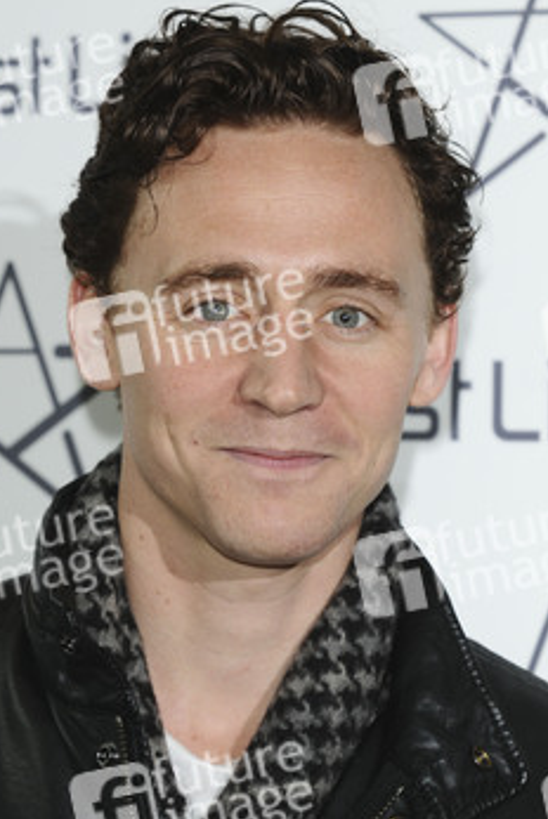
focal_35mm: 159
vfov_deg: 12.9
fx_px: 3623
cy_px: 444
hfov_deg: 8.6
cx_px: 261
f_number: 5.6
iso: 320
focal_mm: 92
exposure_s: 1/160
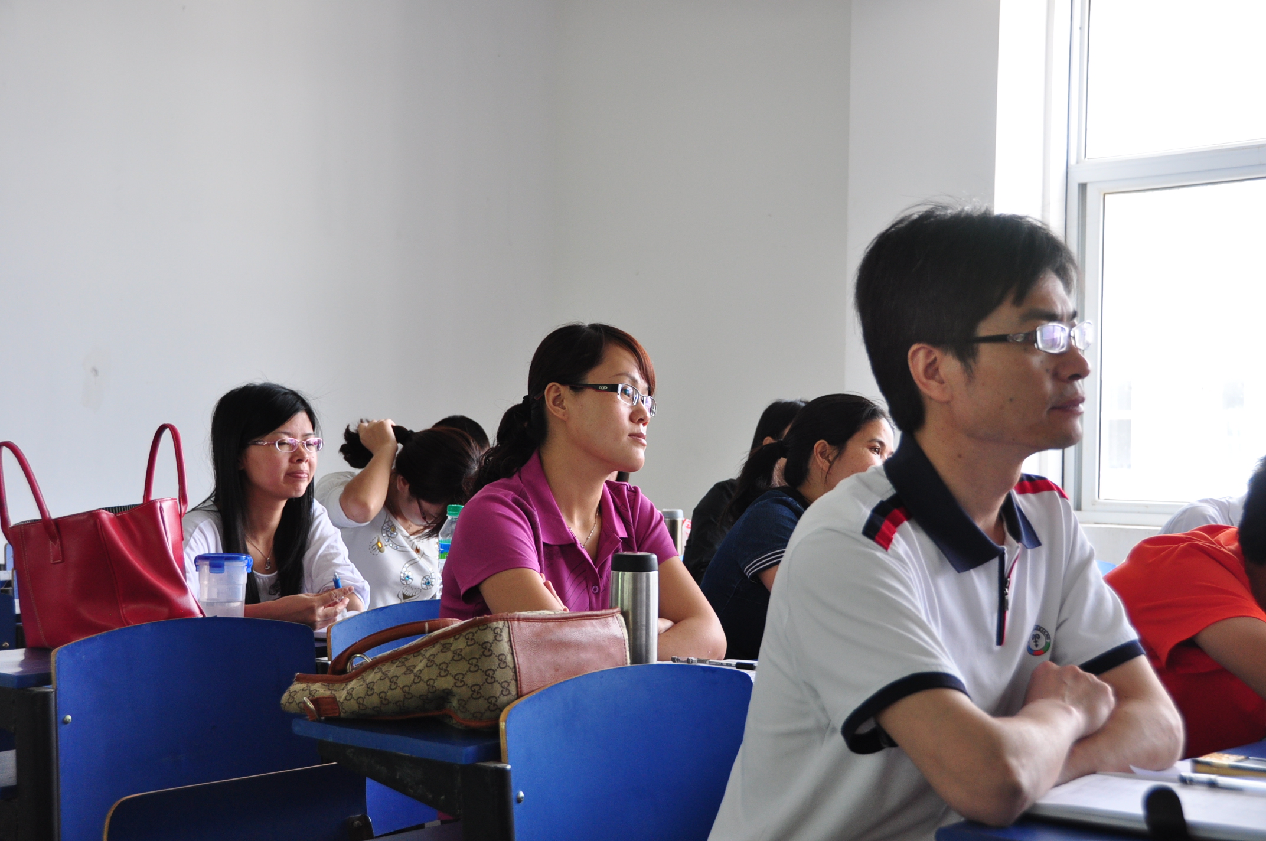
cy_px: 420
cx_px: 633
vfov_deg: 28.0
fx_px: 1686
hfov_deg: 41.2
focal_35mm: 48
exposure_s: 1/100
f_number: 4.5
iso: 500
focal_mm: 32
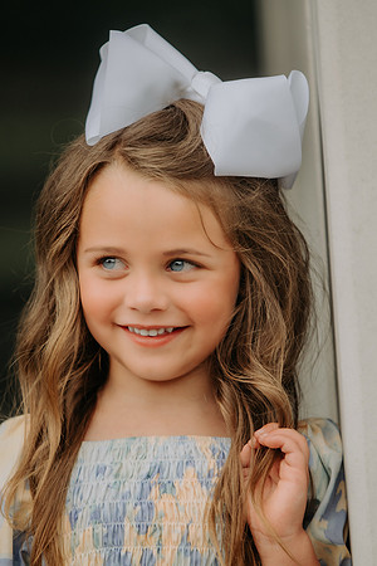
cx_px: 188
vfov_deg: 6.9
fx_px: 4712
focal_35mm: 300
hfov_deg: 4.6
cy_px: 283
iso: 200
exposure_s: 1/320
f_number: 2.8
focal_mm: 200
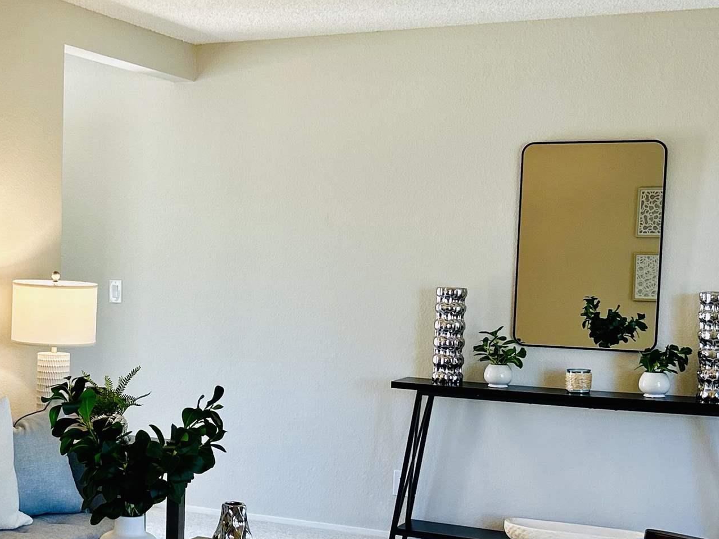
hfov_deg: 30.1
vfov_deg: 23.2
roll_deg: -1.1
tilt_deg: -4.5
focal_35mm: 63
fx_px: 1309
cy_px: 353
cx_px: 157
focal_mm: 5.7
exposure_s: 1/120
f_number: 1.5
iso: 100
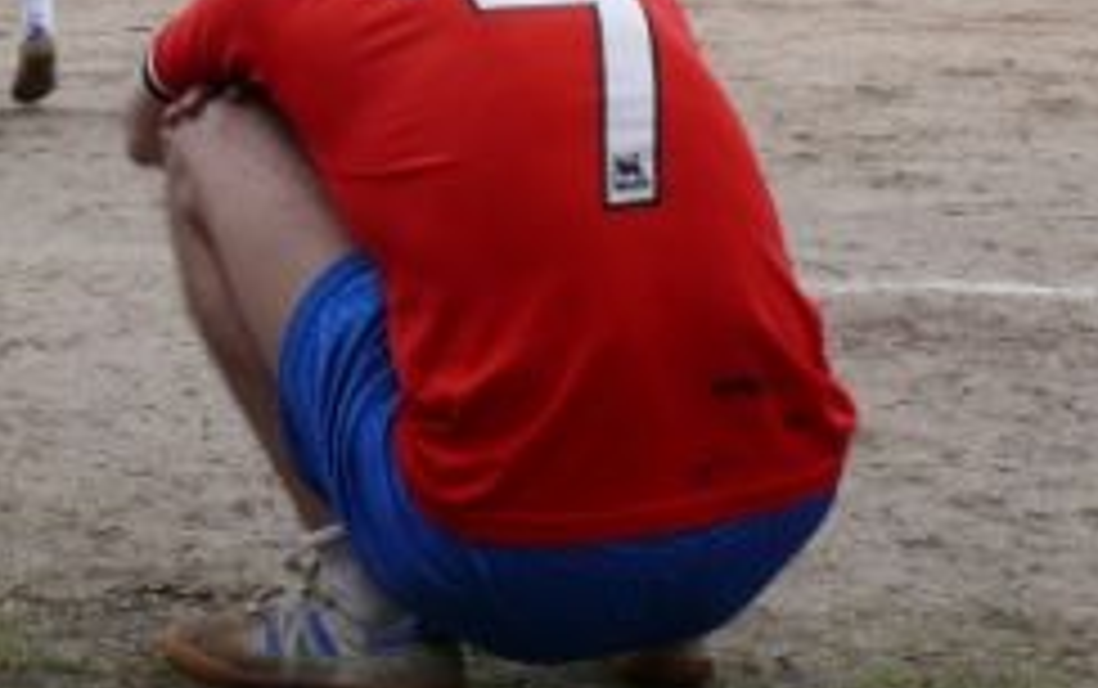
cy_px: 90
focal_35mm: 85
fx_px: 2546
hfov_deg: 23.2
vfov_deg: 15.3
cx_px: -45
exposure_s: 1/200
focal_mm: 7.4
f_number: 4.5
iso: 100
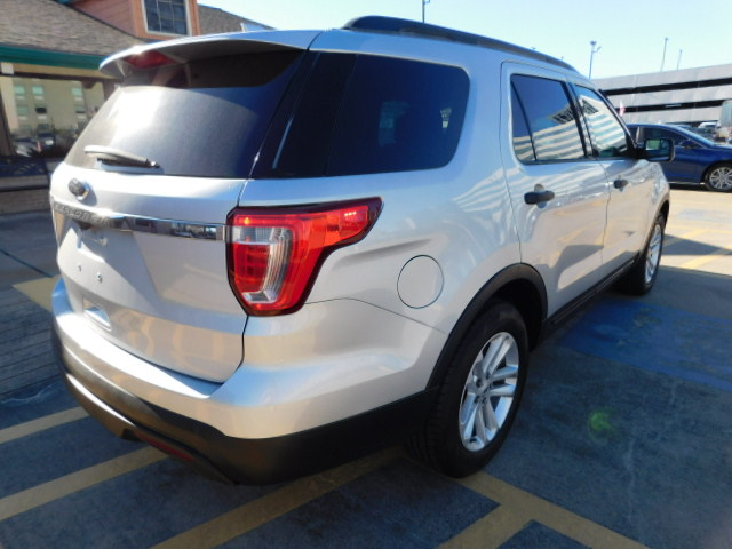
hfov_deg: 73.9
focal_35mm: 23
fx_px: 486
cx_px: 366
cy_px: 274
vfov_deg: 58.9
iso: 125
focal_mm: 4
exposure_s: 1/800
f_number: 3
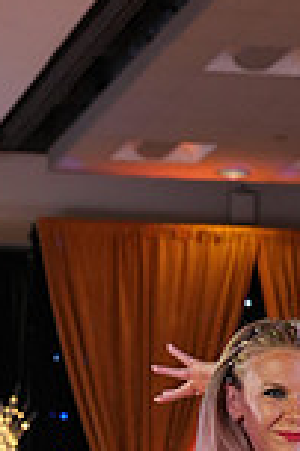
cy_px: 703
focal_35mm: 191
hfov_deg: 7.1
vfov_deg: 10.4
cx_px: -16
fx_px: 2393
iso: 1250
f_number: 4
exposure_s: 1/400
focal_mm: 50
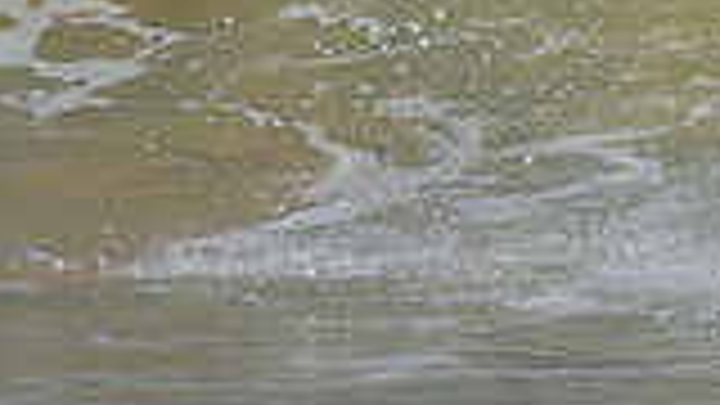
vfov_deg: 0.3
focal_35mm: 4176
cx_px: 997
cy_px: -480
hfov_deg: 0.5
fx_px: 79726
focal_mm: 800
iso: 220
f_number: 6.3
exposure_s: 1/2000
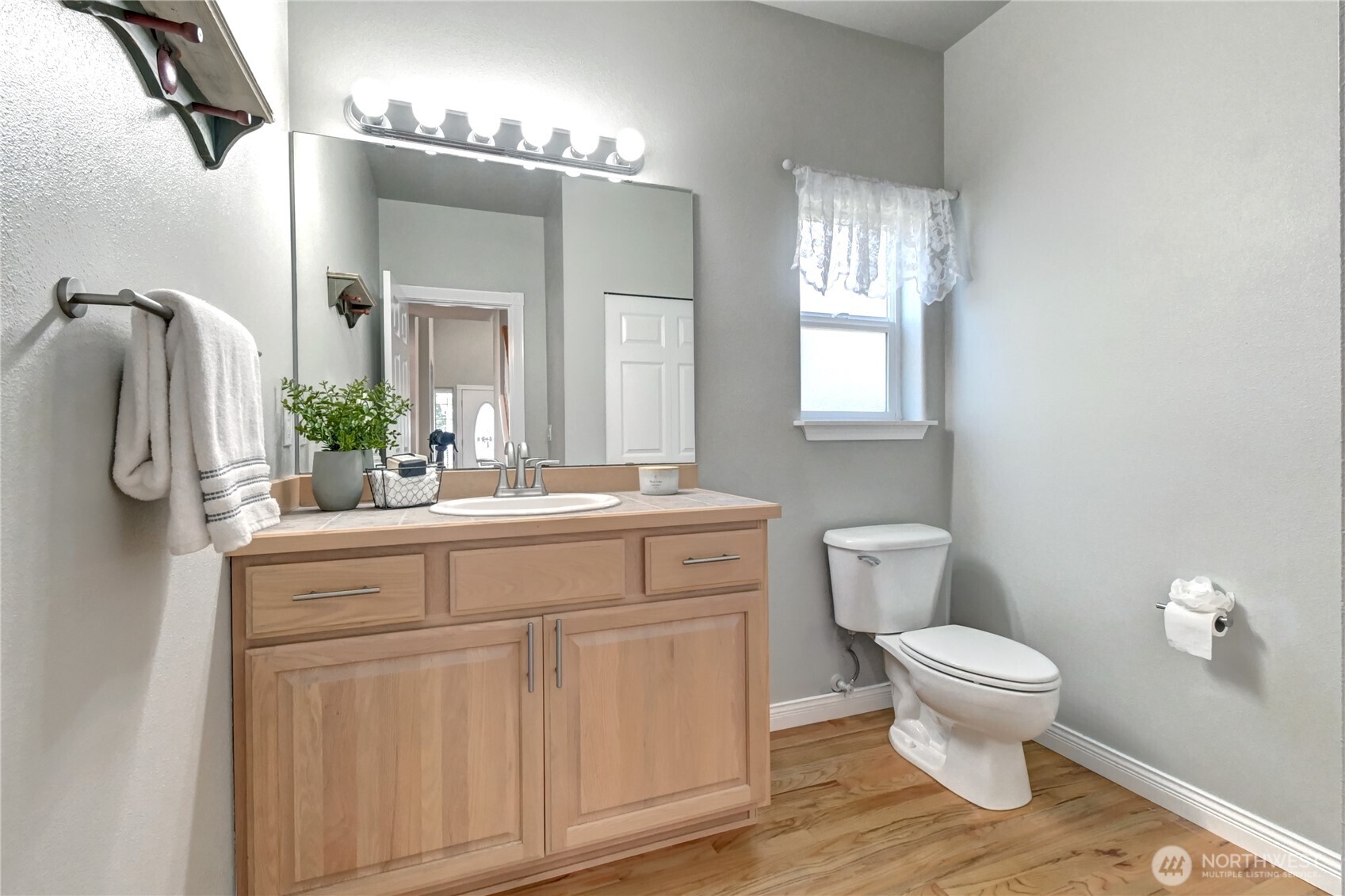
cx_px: 672
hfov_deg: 100.4
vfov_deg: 77.3
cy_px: 448
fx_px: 560
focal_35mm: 15
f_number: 11
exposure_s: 1/5
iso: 3200
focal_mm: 10
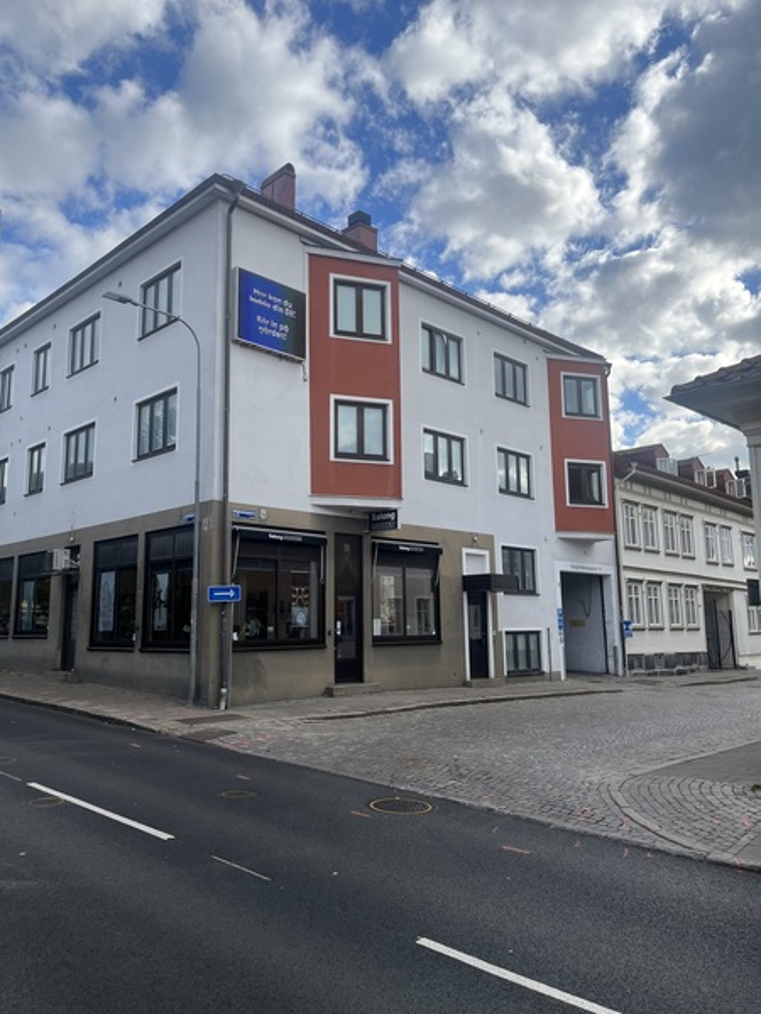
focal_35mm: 26
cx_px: 380
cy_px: 507
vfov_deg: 67.3
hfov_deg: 53.1
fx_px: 762
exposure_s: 1/2688
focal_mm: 5.1
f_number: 1.6
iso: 50
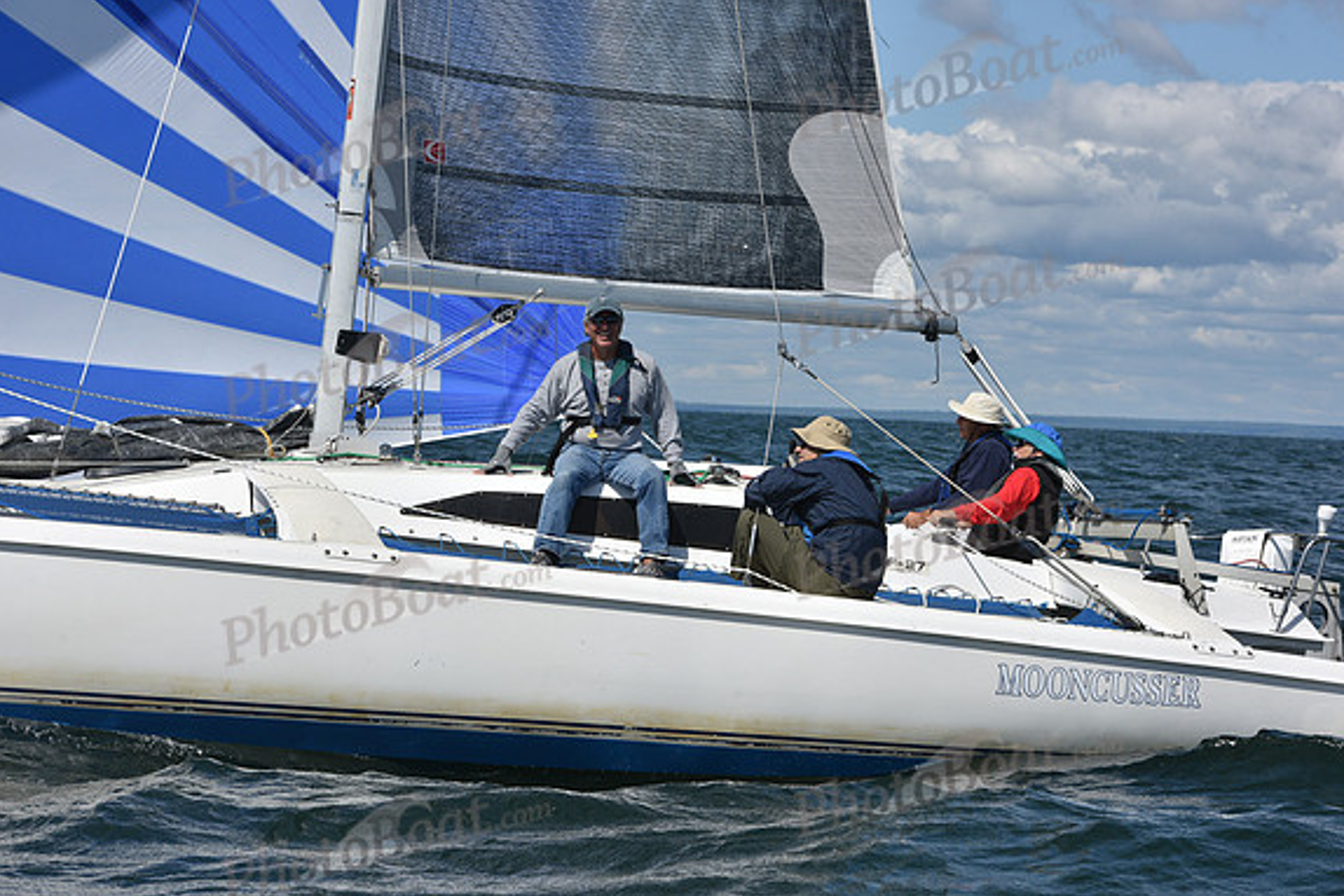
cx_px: 674
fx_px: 3771
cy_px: 450
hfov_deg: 20.2
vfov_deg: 13.6
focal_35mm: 101
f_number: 10
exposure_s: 1/1250
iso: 250
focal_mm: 100
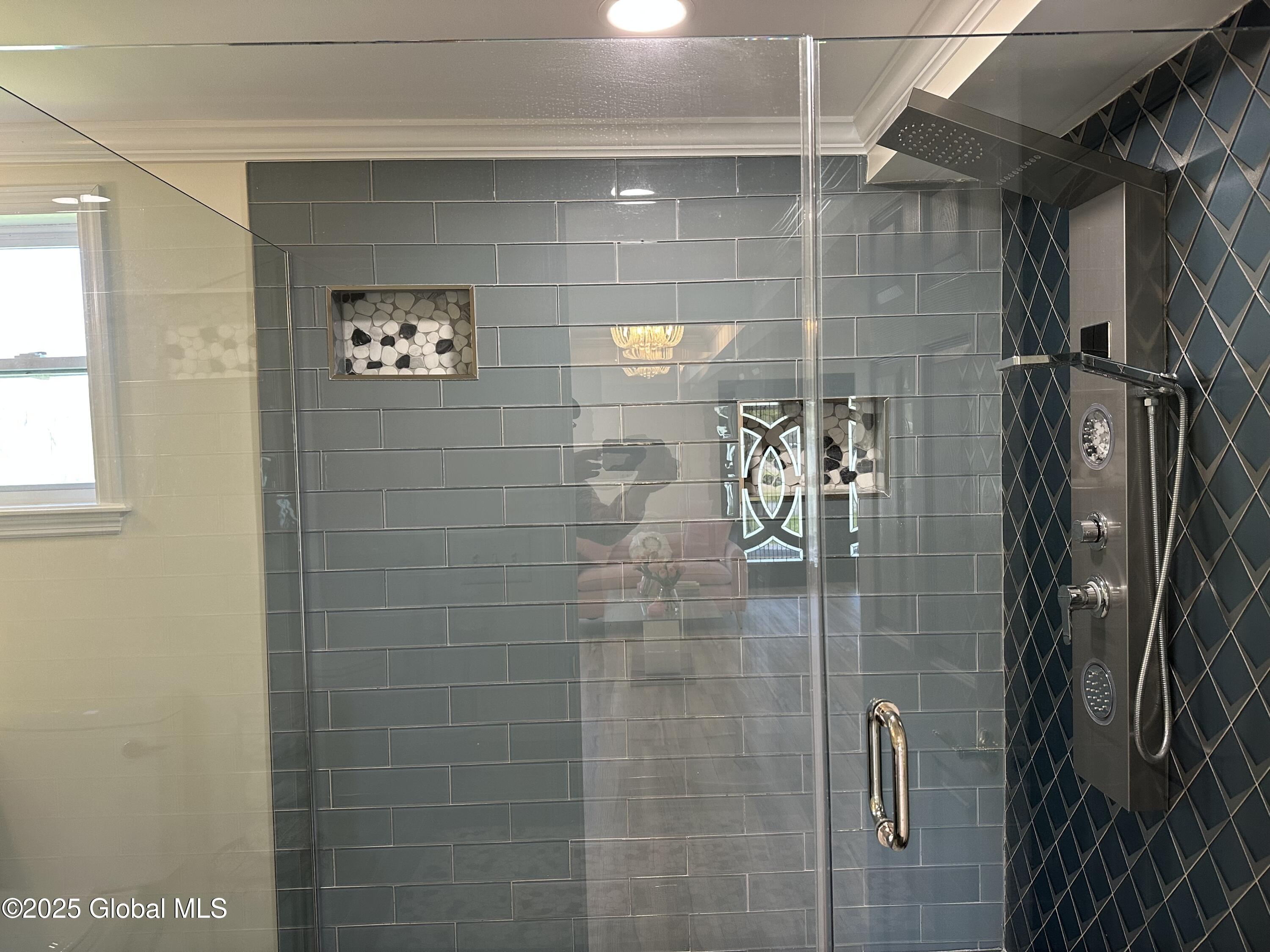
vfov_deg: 56.8
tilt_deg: -1.6
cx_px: 635
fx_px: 881
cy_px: 476
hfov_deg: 71.6
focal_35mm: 24
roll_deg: +1.5
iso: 160
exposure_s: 1/60
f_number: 1.78
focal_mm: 6.86
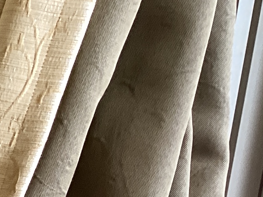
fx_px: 1208
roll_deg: -3.1
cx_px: -401
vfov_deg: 8.8
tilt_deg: -14.8
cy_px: 402
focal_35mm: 159
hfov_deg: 10.4
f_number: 2.4
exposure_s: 1/60
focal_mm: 3.3
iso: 160
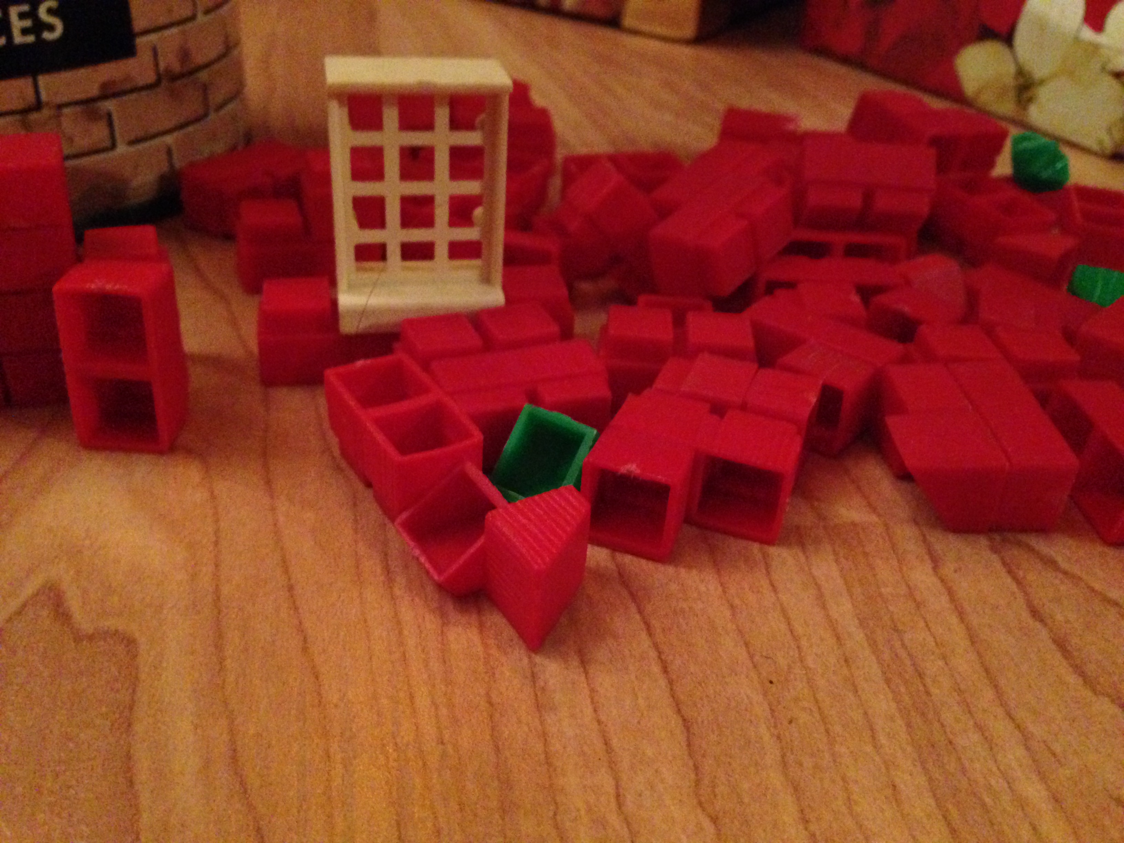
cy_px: 422
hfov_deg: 55.4
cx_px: 562
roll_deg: -4.2
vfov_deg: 42.9
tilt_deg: -33.1
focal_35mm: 33
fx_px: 1072
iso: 800
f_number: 2.4
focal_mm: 4.12
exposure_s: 1/15
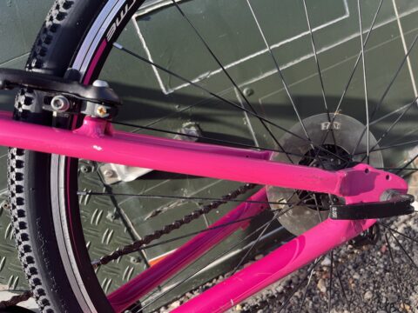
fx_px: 314
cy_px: 156
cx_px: 209
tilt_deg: -17.6
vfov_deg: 53.1
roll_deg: +24.5
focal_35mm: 26
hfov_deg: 67.3
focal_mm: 5.1
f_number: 1.6
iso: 50
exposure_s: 1/642
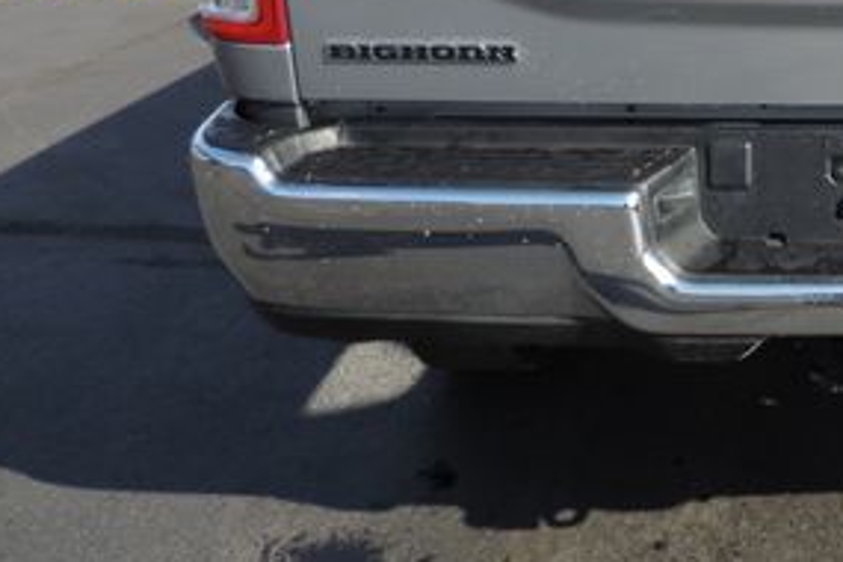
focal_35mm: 56
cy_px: 6
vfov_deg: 23.2
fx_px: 1311
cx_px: 932
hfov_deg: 31.5
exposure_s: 1/800
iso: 80
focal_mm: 4.3
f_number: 3
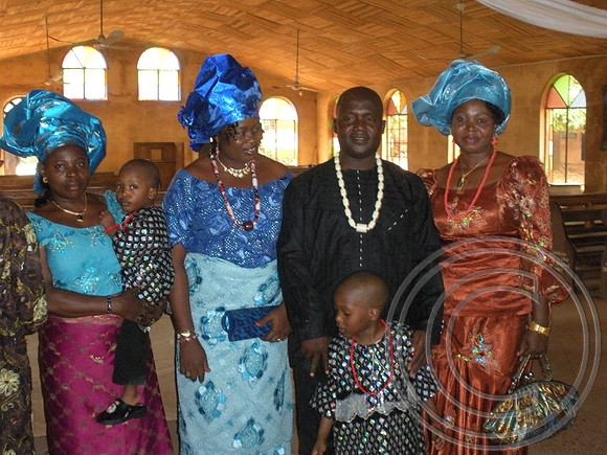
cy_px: 228
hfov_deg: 42.9
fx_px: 772
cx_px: 304
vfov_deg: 32.9
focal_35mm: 44
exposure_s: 1/60
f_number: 4
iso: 472
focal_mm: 7.7
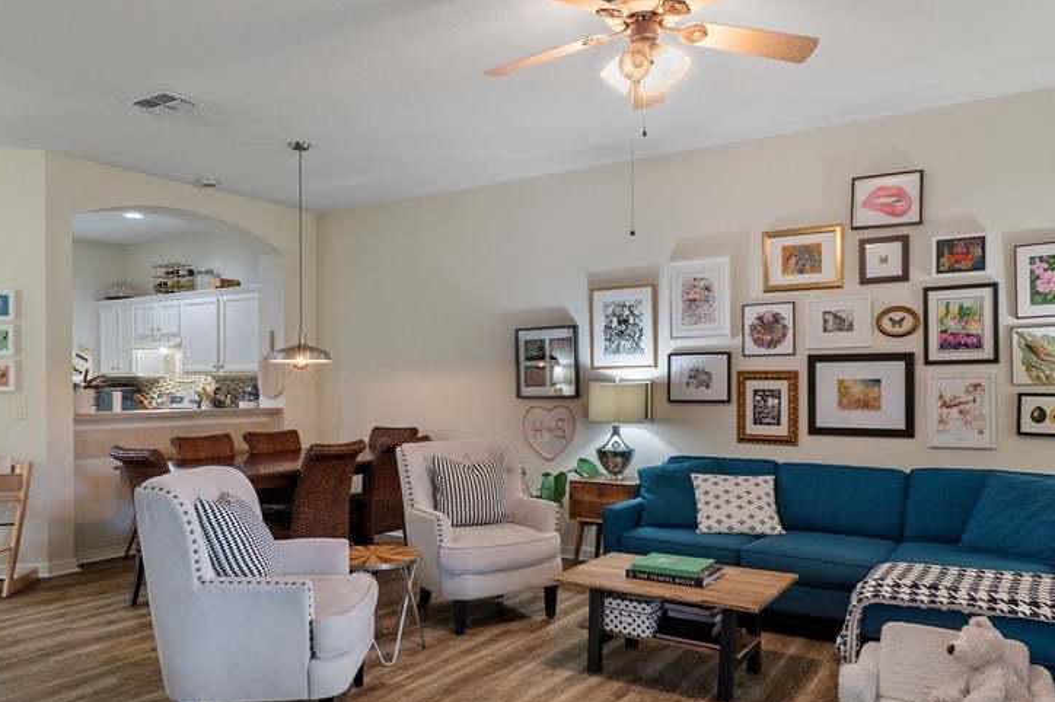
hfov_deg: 67.4
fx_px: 791
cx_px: 541
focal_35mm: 27
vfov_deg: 47.8
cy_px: 385
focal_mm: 12
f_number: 8
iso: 320
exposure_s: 3
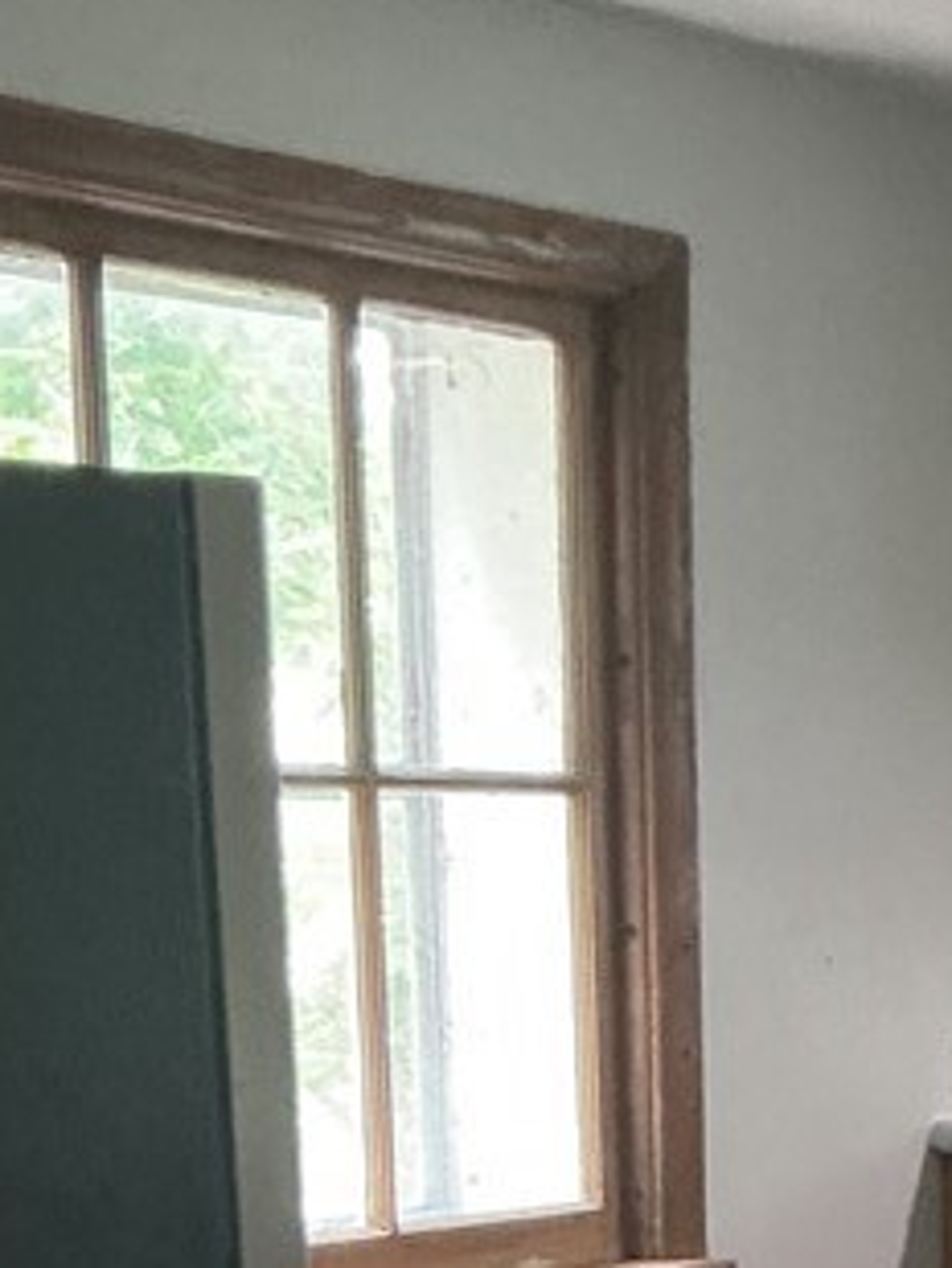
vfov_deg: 19.1
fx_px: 3518
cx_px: 1330
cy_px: 1580
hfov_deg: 14.6
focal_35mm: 96
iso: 250
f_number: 1.8
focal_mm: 3
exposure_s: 1/40
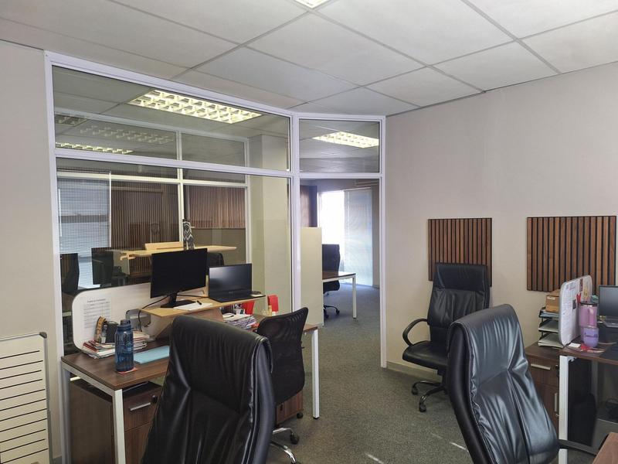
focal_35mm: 23
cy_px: 232
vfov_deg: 58.9
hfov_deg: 73.9
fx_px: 411
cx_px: 309
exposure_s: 1/50
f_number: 1.8
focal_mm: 5.54
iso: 125
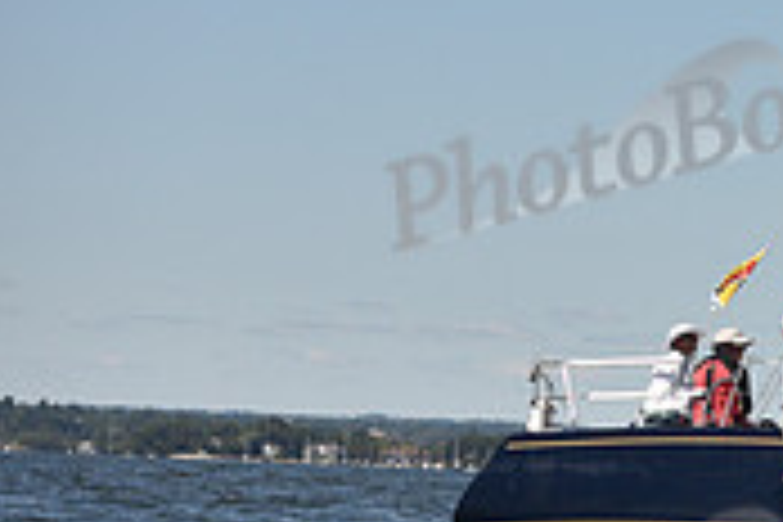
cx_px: 1256
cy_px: 304
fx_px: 5089
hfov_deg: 8.6
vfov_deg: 5.9
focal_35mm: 234
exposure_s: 1/1600
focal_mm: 70
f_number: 4
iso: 250
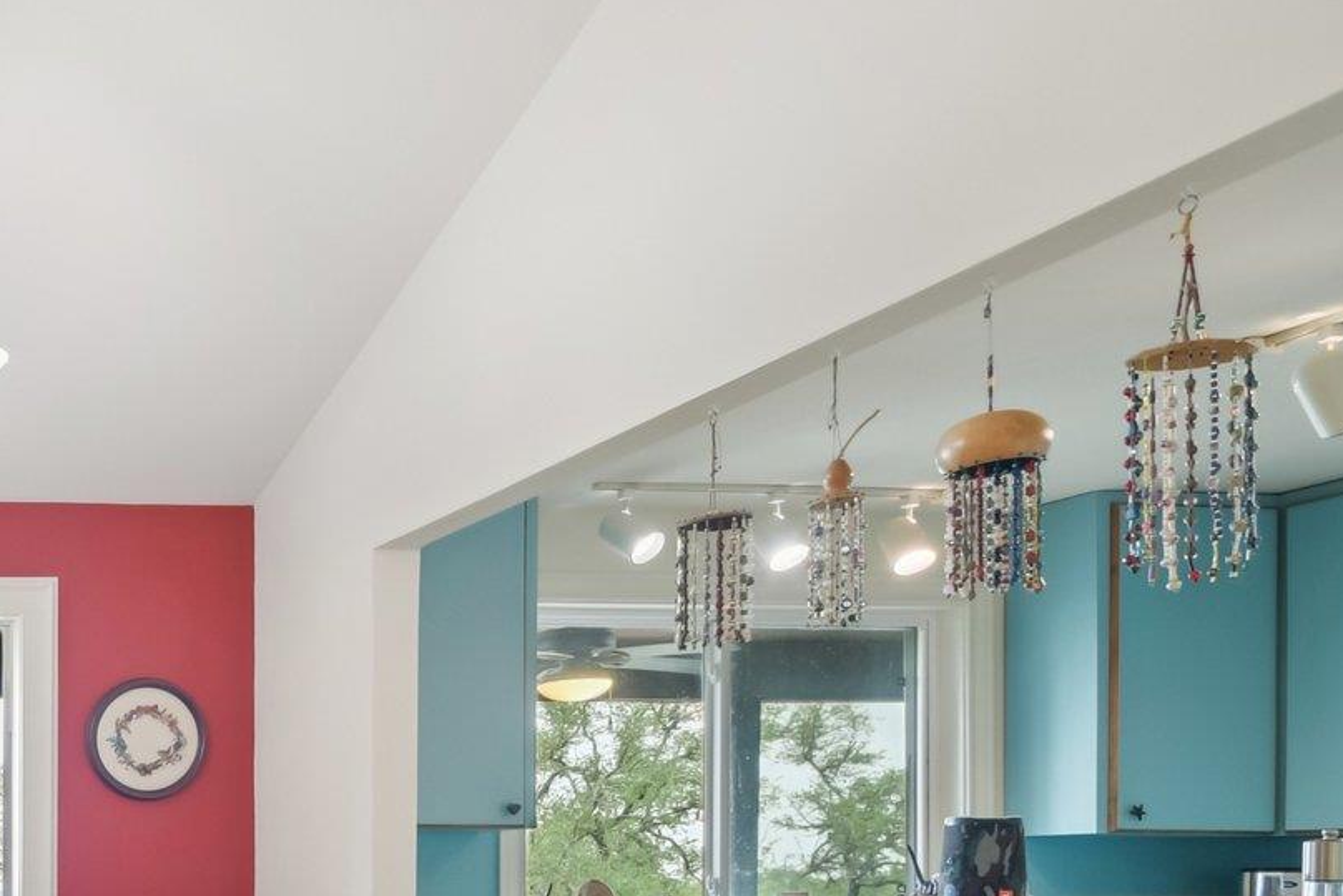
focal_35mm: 38
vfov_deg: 33.0
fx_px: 1418
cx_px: -296
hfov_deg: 37.3
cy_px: 835
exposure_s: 1/3.33
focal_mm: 10
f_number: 8
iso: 400
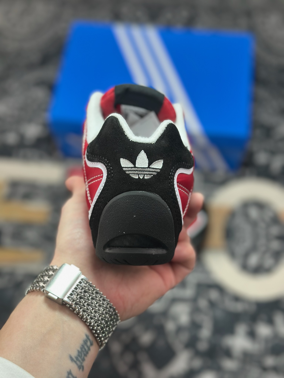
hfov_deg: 30.3
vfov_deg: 39.7
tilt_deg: -59.3
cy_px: 189
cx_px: 142
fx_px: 525
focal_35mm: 48
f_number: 1.78
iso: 80
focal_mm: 6.86
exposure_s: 1/475
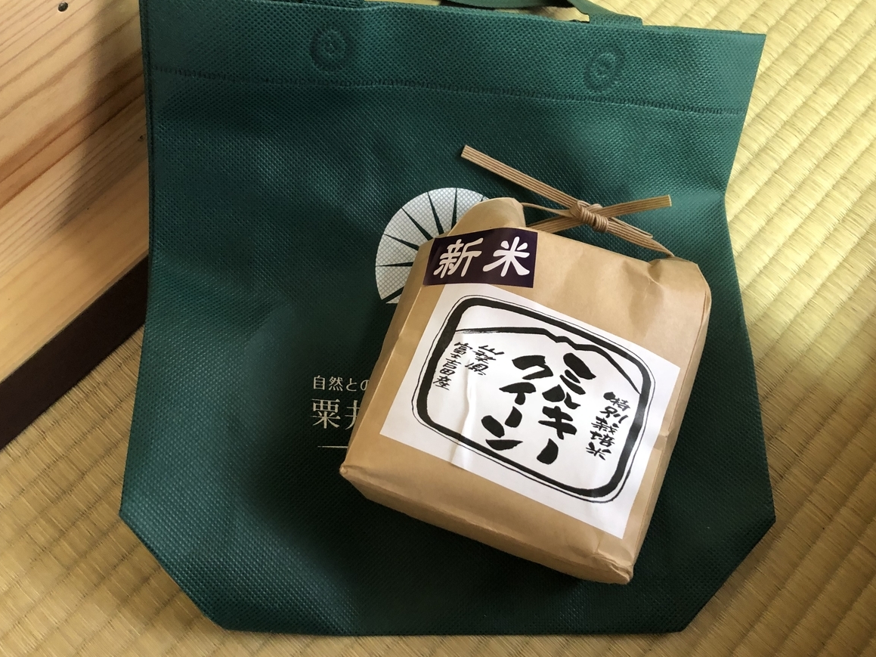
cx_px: 436
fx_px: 734
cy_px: 333
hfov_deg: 61.7
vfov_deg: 48.2
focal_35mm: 29
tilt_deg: -71.2
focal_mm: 3.99
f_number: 1.8
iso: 100
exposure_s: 1/10
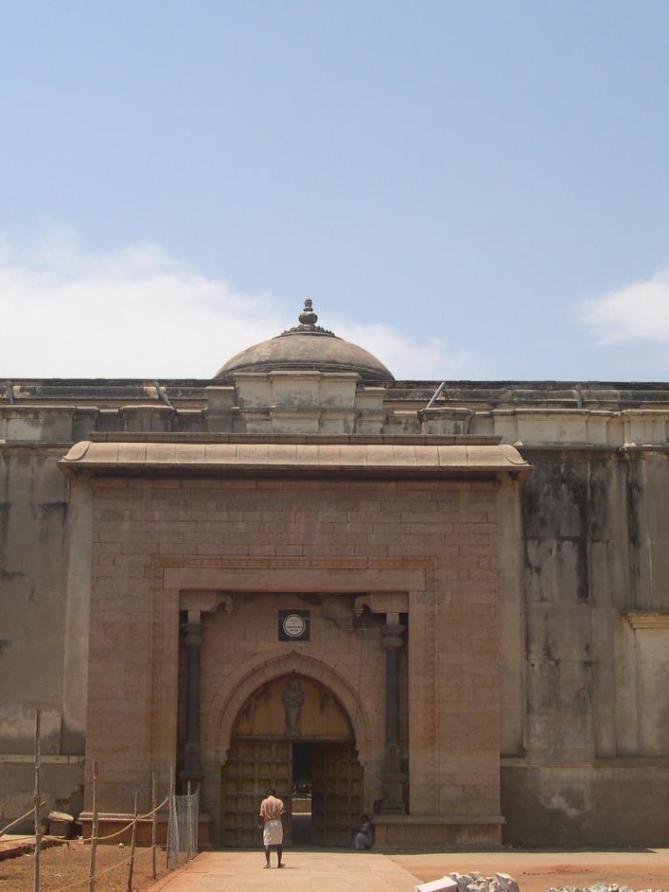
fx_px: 1469
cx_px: 290
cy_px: 441
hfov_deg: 25.6
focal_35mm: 57
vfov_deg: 33.8
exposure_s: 1/198
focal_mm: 9
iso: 100
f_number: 8
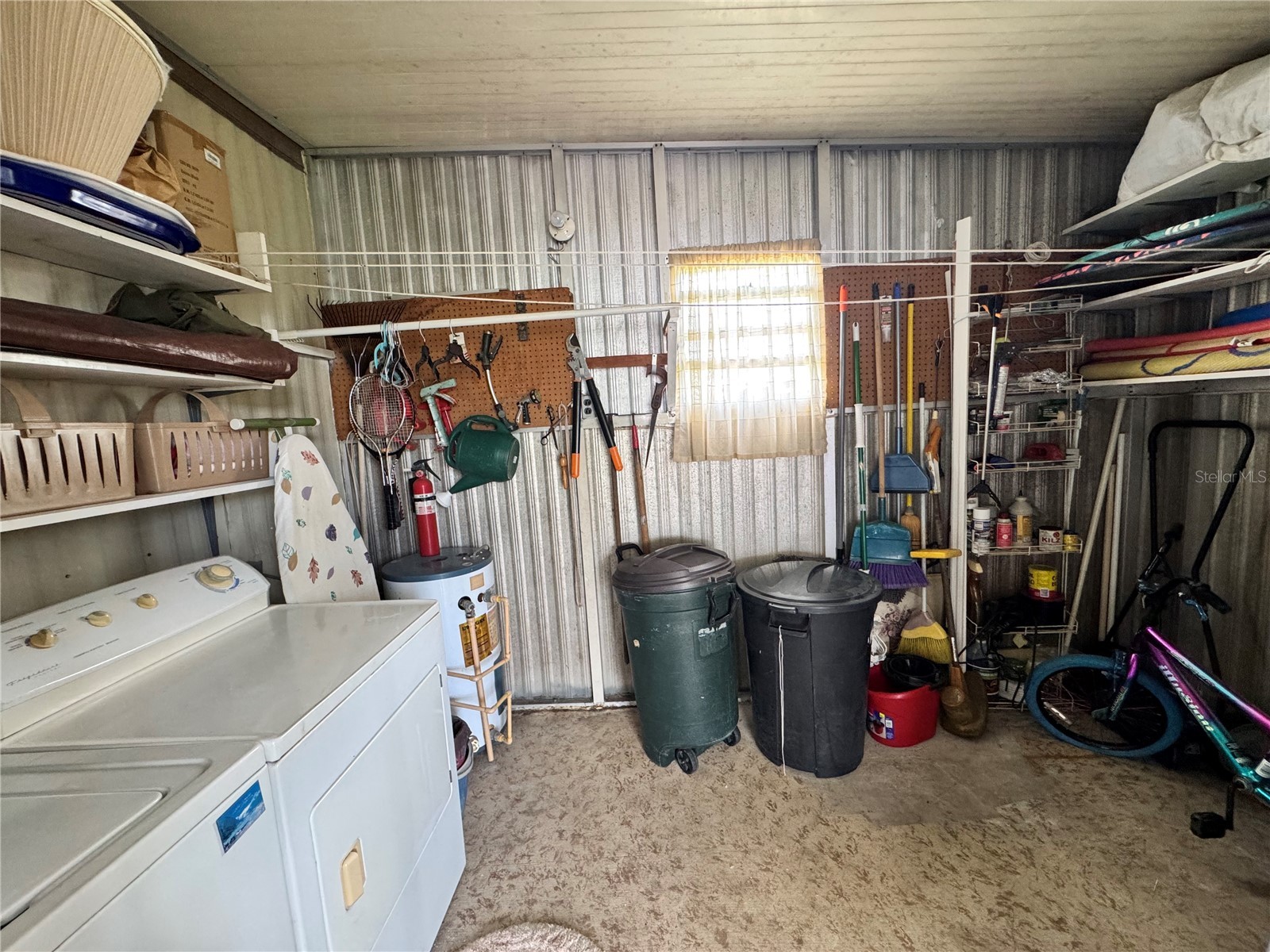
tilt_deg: -6.9
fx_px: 514
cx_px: 635
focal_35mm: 14
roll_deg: +3.3
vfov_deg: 85.7
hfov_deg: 102.1
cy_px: 476
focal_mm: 2.22
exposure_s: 1/84
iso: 320
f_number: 2.2
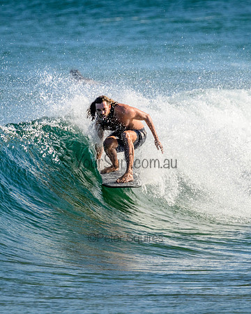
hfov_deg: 1.4
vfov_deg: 1.7
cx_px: 126
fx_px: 10458
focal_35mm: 1126
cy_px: 157
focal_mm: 800
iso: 1400
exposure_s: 1/2000
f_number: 11
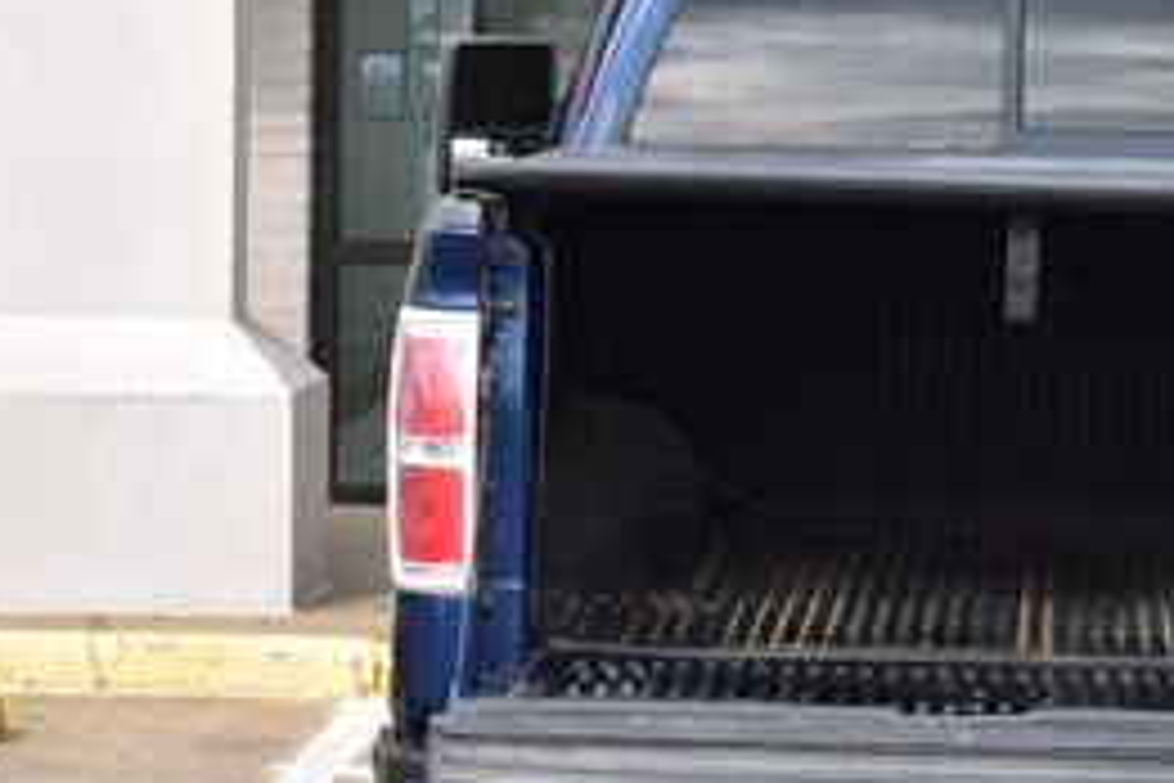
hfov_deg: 12.3
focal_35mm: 165
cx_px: 1125
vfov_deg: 8.3
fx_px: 5388
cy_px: 432
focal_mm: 45
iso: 400
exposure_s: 1/200
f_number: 10
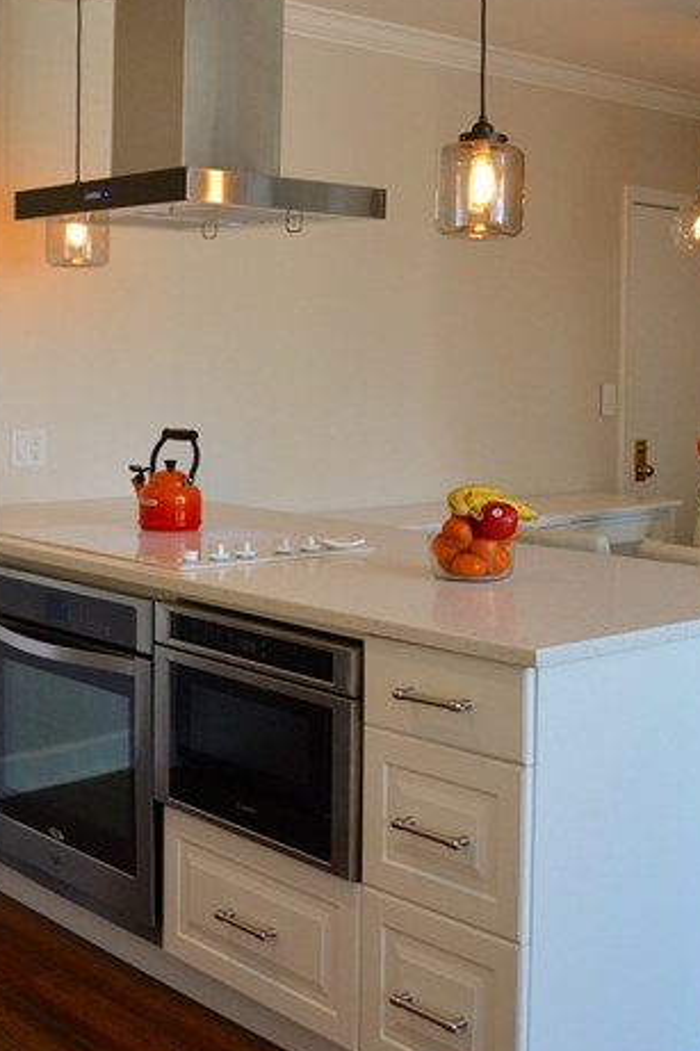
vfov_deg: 39.4
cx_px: 367
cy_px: 422
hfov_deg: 27.0
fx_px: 1459
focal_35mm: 50
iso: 450
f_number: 4
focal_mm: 20
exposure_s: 1/60
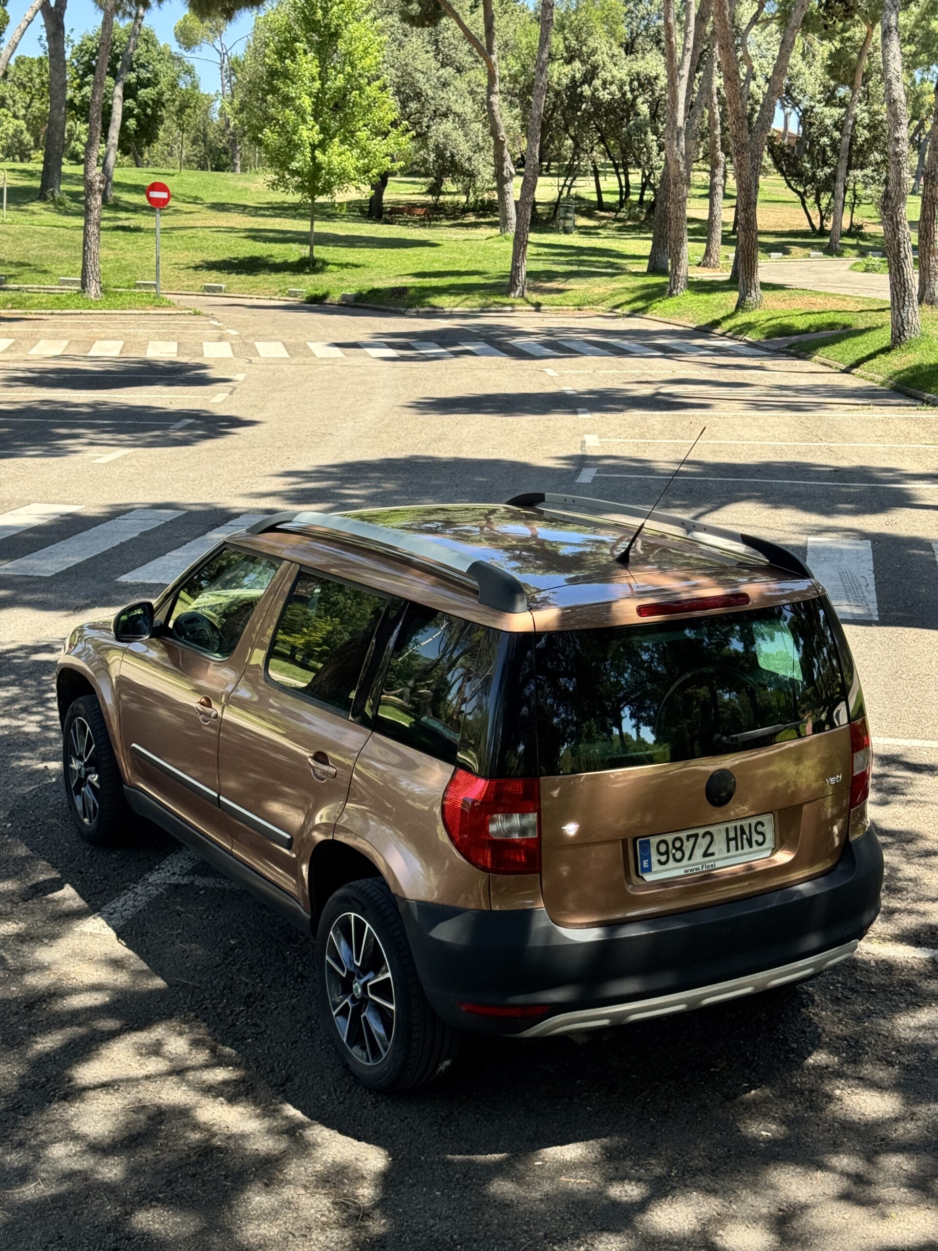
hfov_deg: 30.3
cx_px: 469
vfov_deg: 39.7
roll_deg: -2.3
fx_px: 1734
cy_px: 626
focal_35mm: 48
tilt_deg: -11.0
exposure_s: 1/1287
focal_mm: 6.76
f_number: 1.78
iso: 64
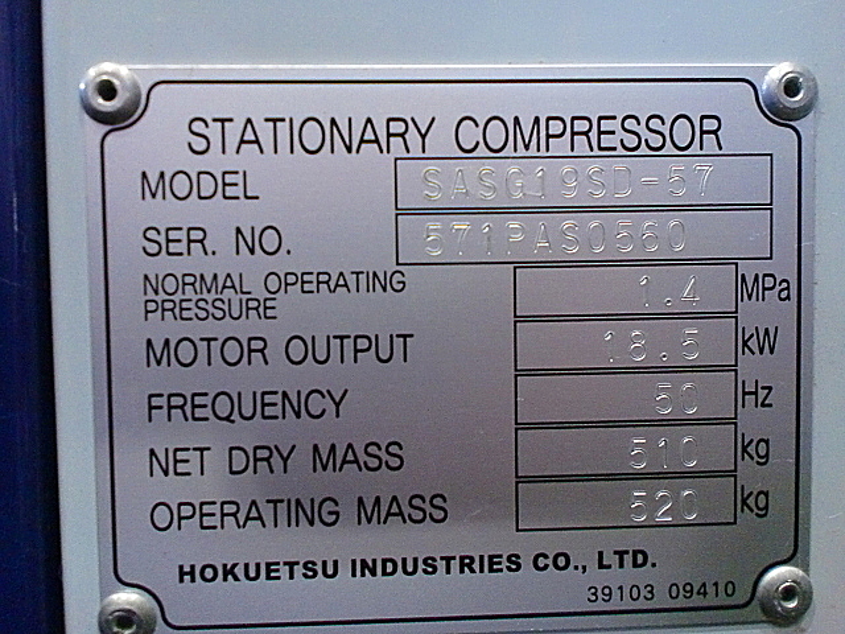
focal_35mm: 35
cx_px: 422
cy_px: 317
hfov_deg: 52.6
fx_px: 854
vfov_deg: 40.7
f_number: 3.1
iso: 640
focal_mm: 6.3
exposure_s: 1/60
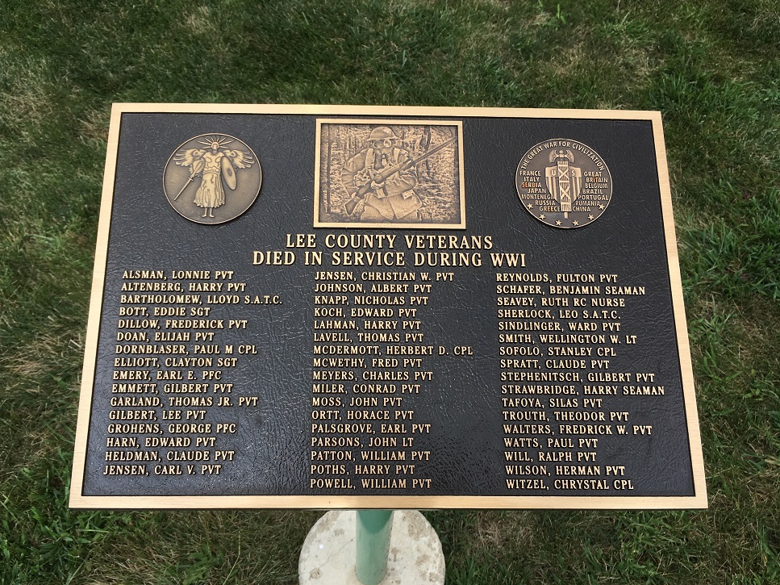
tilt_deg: -53.6
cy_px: 290
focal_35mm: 30
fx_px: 676
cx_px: 378
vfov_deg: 46.8
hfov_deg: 60.0
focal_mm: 4.15
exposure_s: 1/999
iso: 25
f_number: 2.2
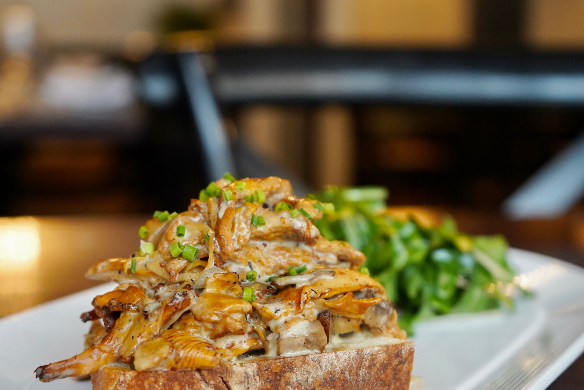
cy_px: 244
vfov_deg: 23.7
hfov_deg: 35.1
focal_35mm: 57
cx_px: 295
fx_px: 925
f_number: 4.5
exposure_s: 1/60
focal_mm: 45
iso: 3200
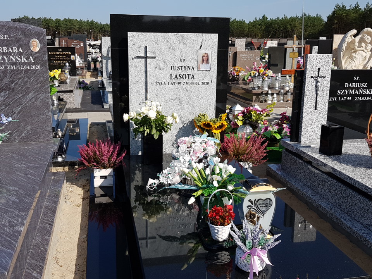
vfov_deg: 53.1
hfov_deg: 67.3
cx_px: 186
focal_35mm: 26
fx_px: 279
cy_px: 140
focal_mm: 4.2
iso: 50
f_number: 1.7
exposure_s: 1/2381
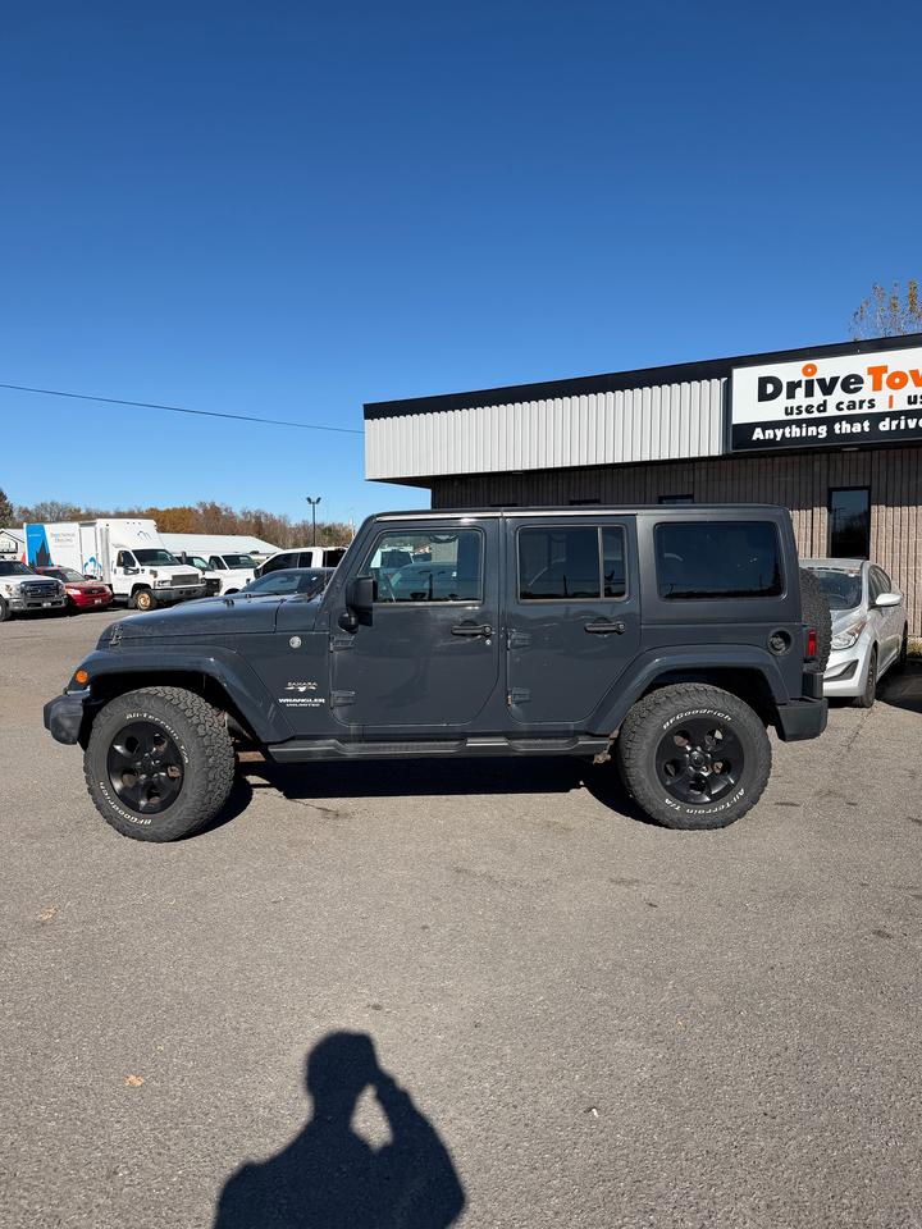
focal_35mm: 24
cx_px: 461
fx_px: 852
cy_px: 614
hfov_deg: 56.8
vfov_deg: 71.6
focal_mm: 6.76
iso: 80
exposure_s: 1/5714
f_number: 1.78
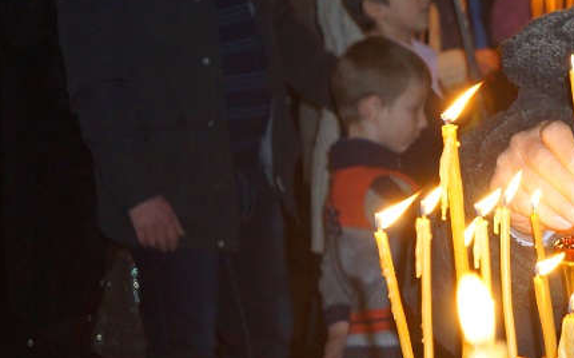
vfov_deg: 7.2
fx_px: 2845
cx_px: 635
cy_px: 136
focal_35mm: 182
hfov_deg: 11.4
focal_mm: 50
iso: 1250
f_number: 5
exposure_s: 1/60
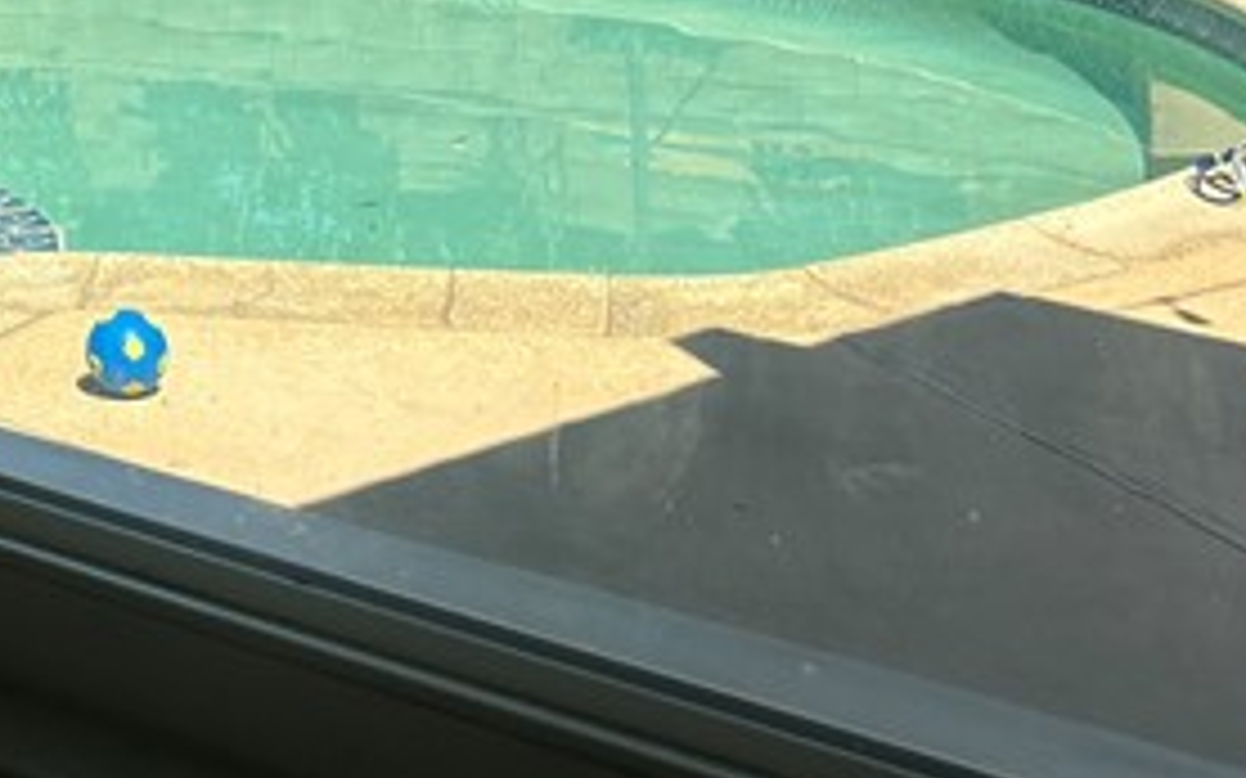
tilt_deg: -0.7
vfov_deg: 11.9
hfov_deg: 19.5
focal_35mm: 102
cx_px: -130
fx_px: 3463
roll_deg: +0.7
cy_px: -585
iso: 50
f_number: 1.6
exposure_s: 1/1751
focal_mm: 5.96
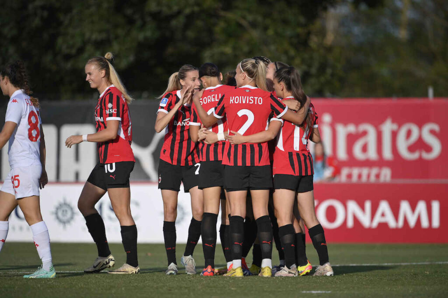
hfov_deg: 5.2
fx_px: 4976
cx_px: 224
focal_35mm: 400
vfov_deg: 3.4
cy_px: 149
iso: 500
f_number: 4
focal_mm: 400
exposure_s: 1/4000
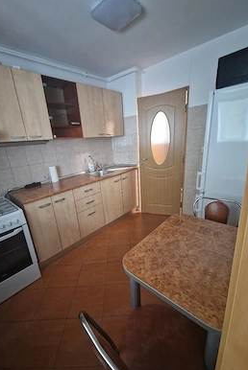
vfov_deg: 104.2
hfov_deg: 81.2
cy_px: 189
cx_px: 116
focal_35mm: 14
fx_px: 144
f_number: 2.2
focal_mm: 2.2
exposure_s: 1/25
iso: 800
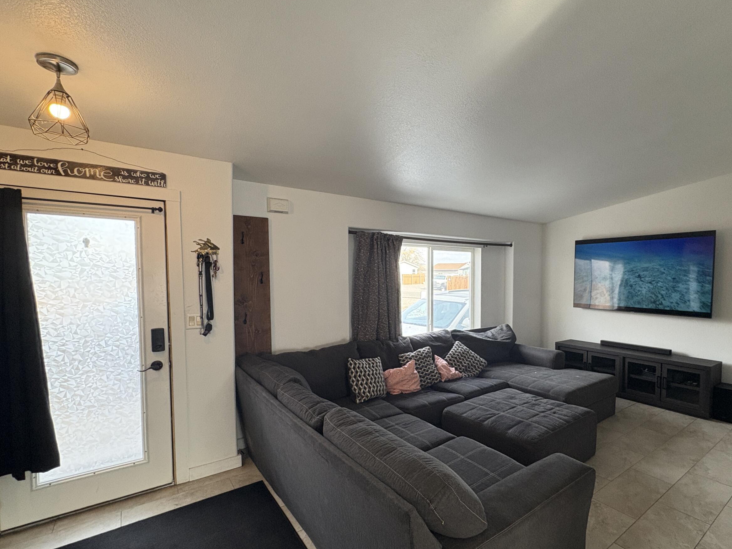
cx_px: 440
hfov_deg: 86.6
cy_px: 293
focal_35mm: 18
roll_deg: -0.1
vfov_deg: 71.5
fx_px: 381
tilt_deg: -2.4
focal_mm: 2.22
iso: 320
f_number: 2.2
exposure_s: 1/120
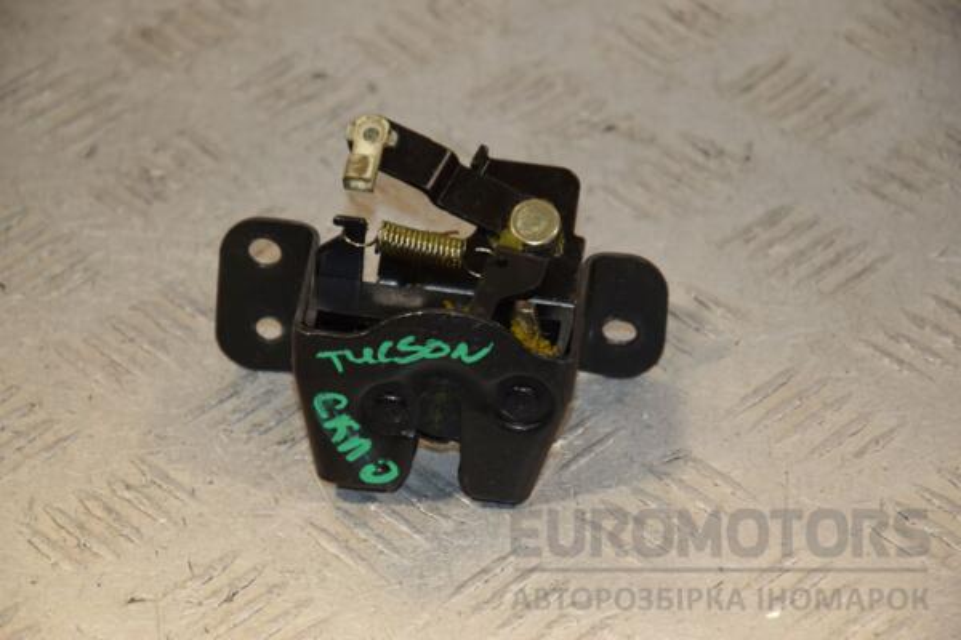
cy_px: 320
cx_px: 480
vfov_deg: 8.7
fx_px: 4204
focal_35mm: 158
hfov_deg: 13.0
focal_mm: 105
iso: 800
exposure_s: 1/200
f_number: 6.3
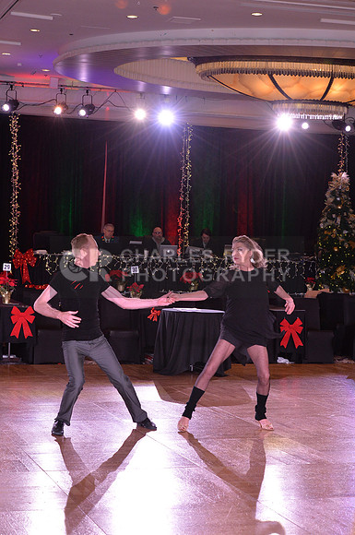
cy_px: 268
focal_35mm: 85
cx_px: 178
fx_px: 1261
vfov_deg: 23.9
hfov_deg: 16.0
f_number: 6.3
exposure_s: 1/250
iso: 2000
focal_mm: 85
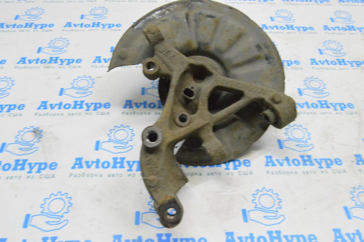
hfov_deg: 57.3
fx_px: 333
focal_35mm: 33
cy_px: 121
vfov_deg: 39.9
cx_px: 182
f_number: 20
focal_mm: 22
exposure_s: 1/15
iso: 6400
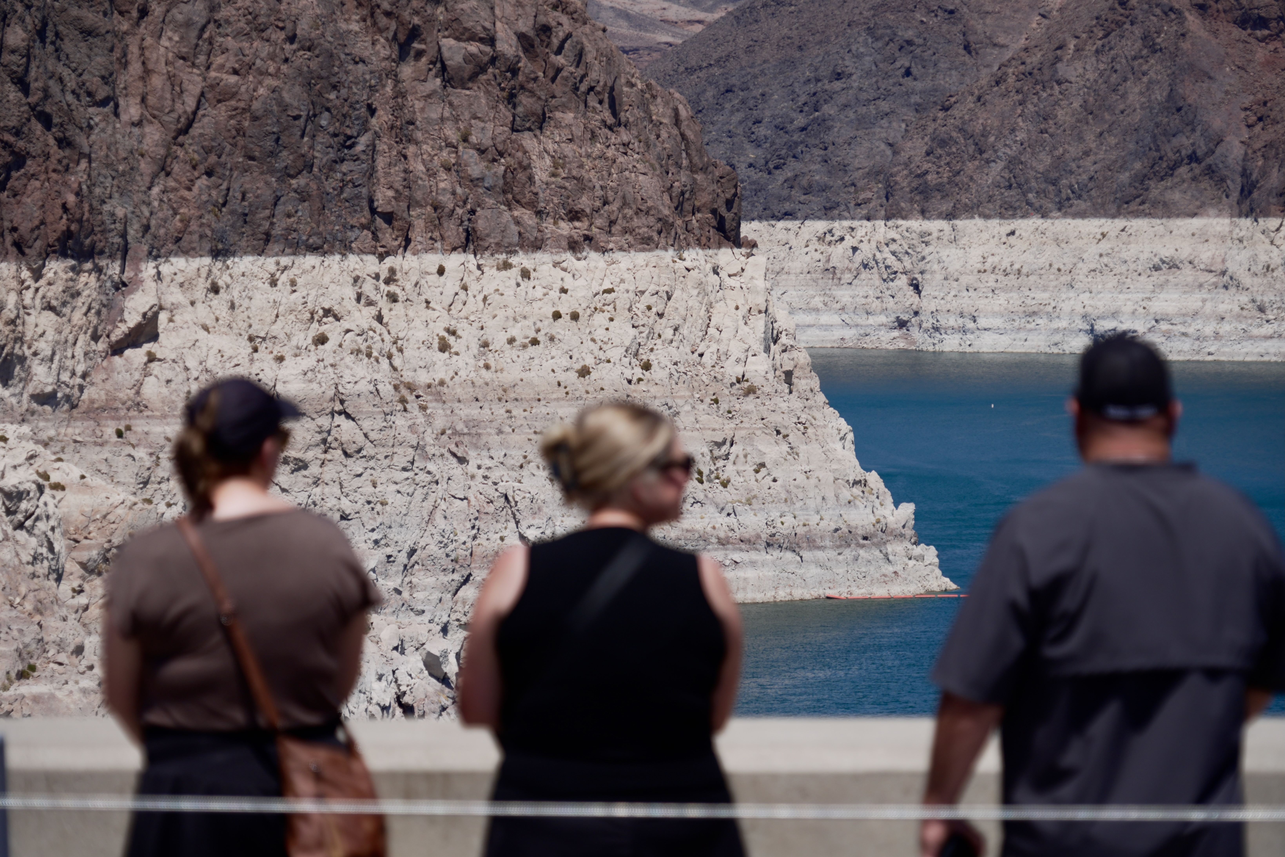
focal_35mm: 146
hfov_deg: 14.1
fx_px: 5211
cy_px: 428
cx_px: 642
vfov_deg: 9.4
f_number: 6.3
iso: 160
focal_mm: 146
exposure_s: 1/1250
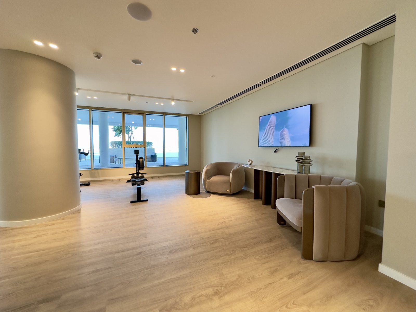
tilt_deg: -2.6
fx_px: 168
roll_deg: -0.4
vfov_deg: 85.7
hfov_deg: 102.1
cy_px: 156
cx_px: 208
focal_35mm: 14
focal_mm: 2.22
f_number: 2.2
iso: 200
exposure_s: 1/100
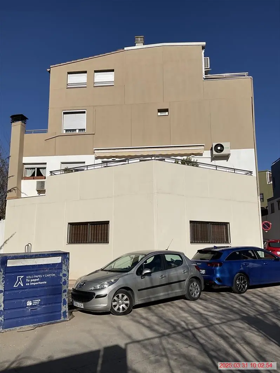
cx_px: 140
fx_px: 313
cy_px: 186
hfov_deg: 48.2
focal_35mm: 29
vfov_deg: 61.7
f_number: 1.8
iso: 16
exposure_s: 1/6536
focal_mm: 3
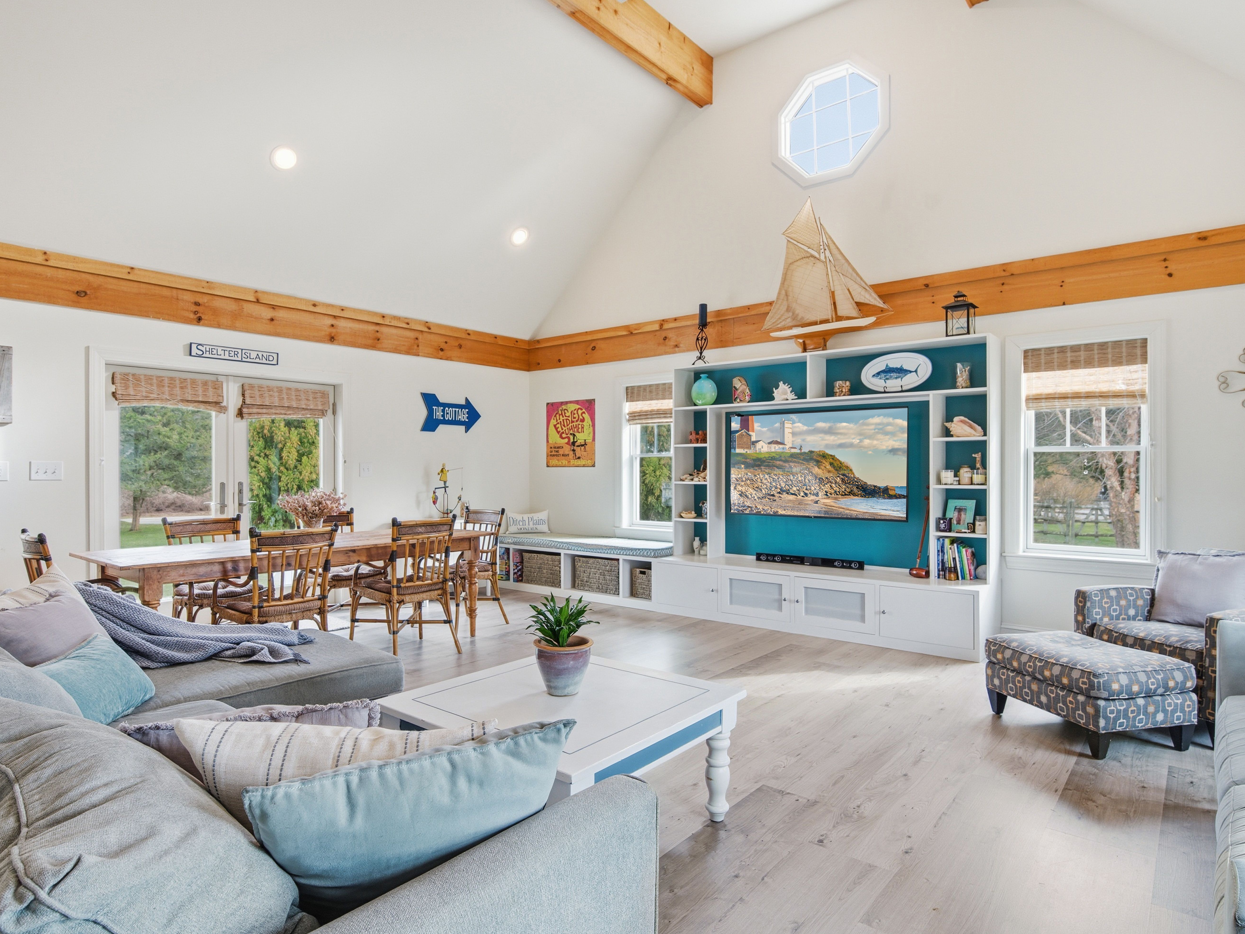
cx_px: 612
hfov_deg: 81.7
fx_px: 719
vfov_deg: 66.0
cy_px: 469
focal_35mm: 20
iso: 400
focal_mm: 18
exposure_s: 1/400
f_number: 8
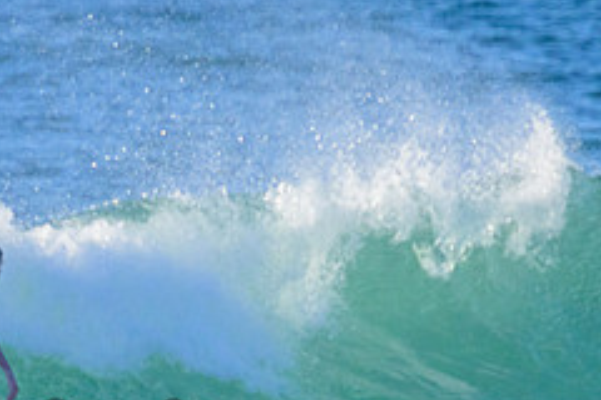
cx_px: 179
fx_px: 44137
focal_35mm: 2644
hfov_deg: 0.8
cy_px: 425
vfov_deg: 0.5
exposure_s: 1/2000
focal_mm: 800
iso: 2000
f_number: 11
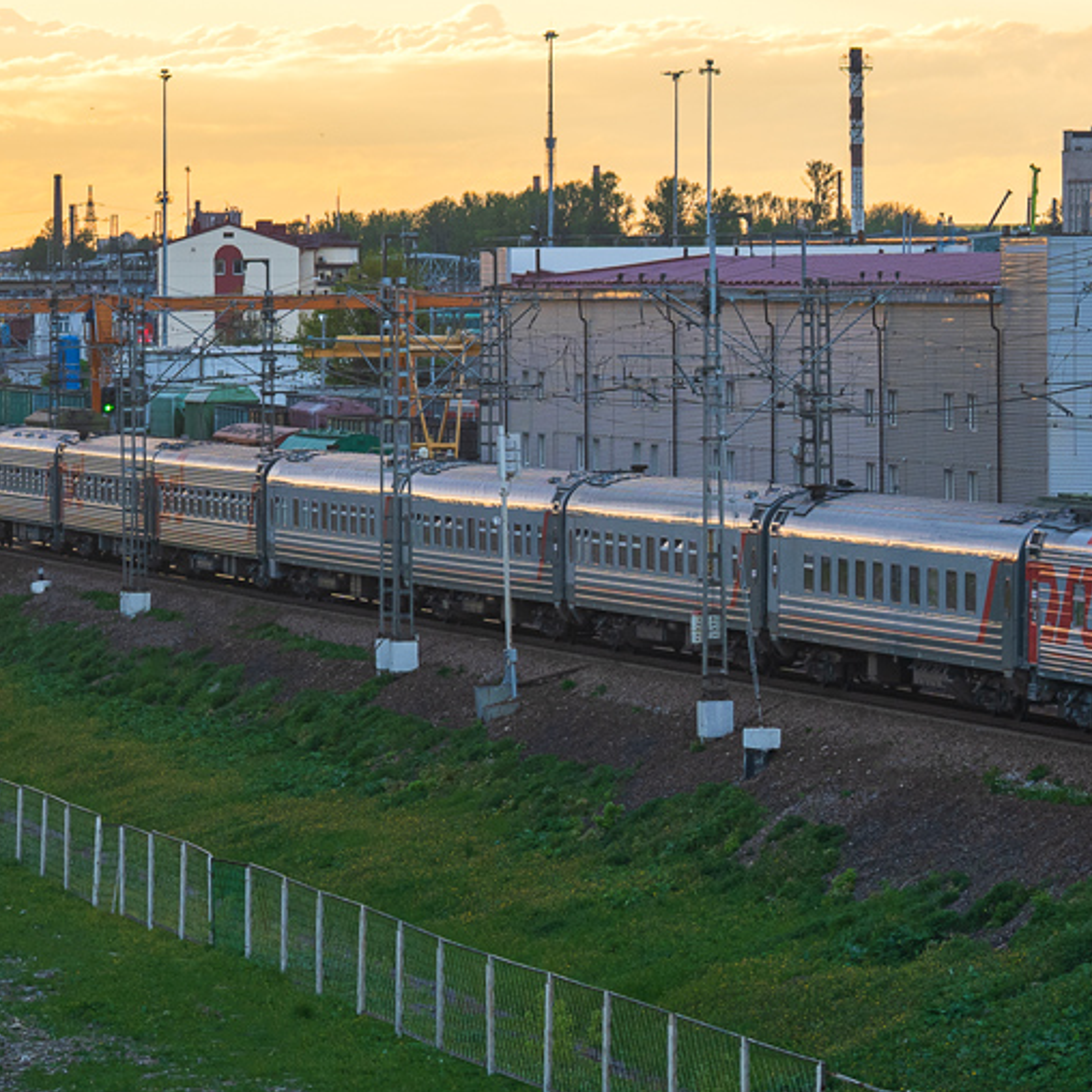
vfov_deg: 6.7
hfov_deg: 6.7
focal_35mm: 262
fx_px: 9338
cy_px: 401
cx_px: 873
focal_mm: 122.3
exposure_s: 1/200
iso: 640
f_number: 5.6
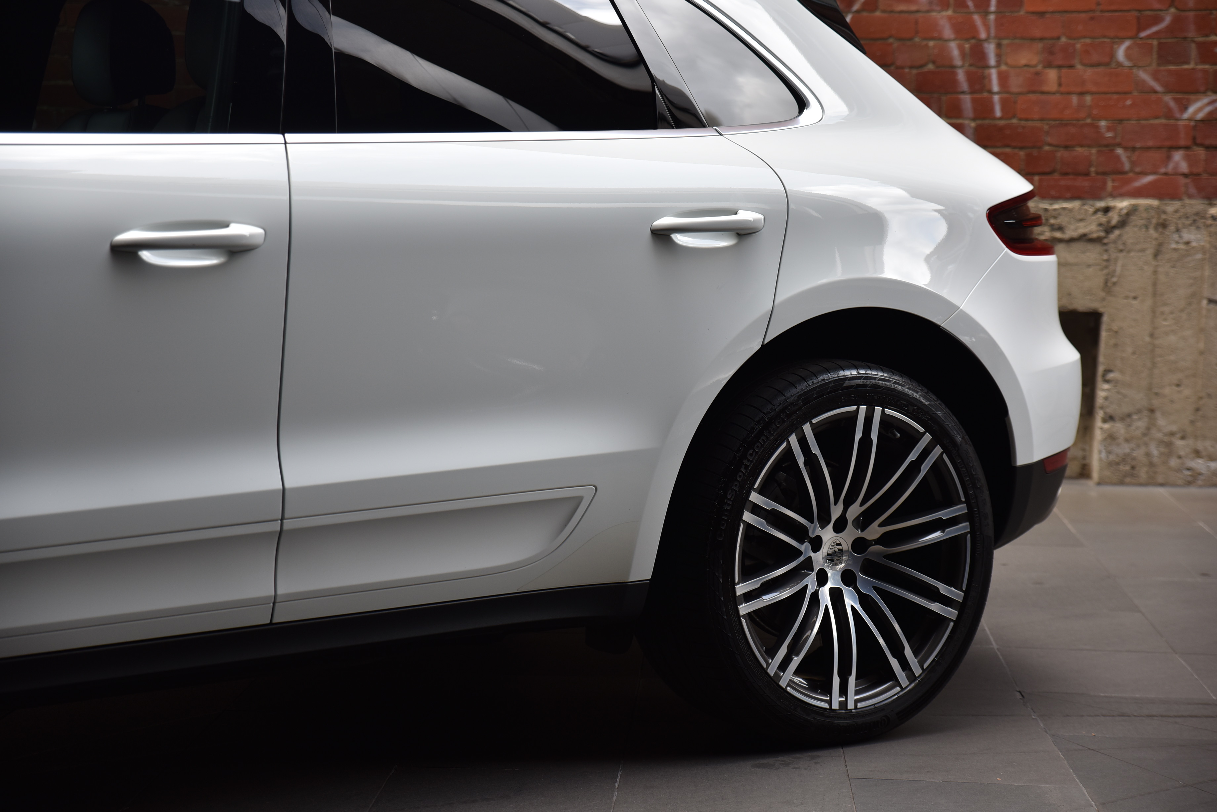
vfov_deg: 20.9
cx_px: 608
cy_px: 406
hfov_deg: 30.9
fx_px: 2198
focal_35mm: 65
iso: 200
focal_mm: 65
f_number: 4
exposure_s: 1/320
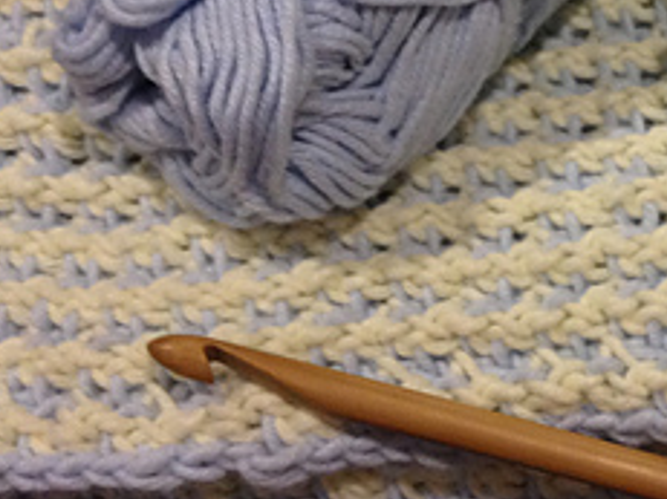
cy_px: 92
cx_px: 650
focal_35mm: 97
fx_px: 1868
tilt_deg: -49.0
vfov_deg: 15.1
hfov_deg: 19.7
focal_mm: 4.28
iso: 200
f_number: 2.4
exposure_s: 1/20
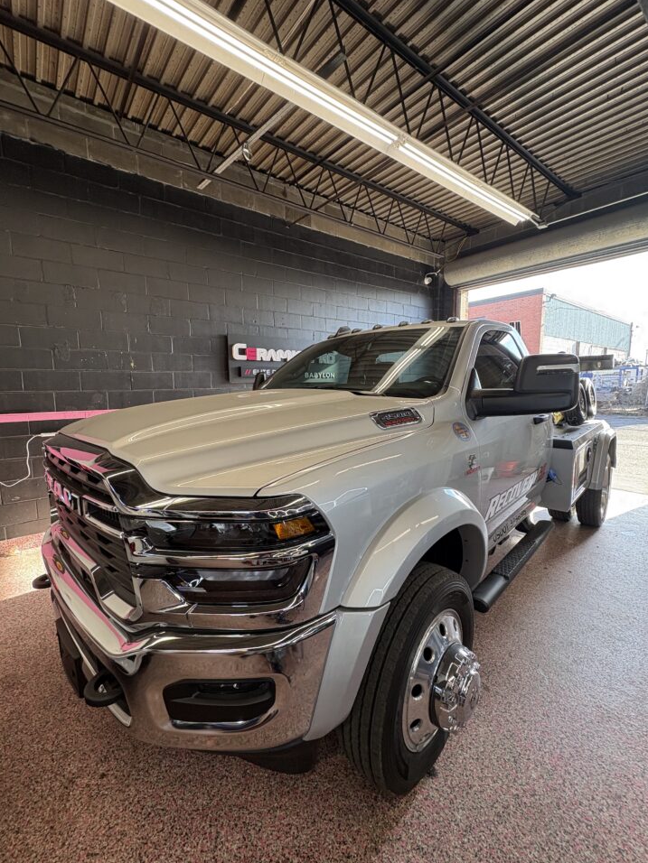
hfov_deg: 81.7
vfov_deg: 98.2
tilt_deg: -6.6
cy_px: 430
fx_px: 374
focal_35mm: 15
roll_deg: +0.4
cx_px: 318
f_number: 2.2
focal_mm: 2.22
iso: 125
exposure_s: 1/120
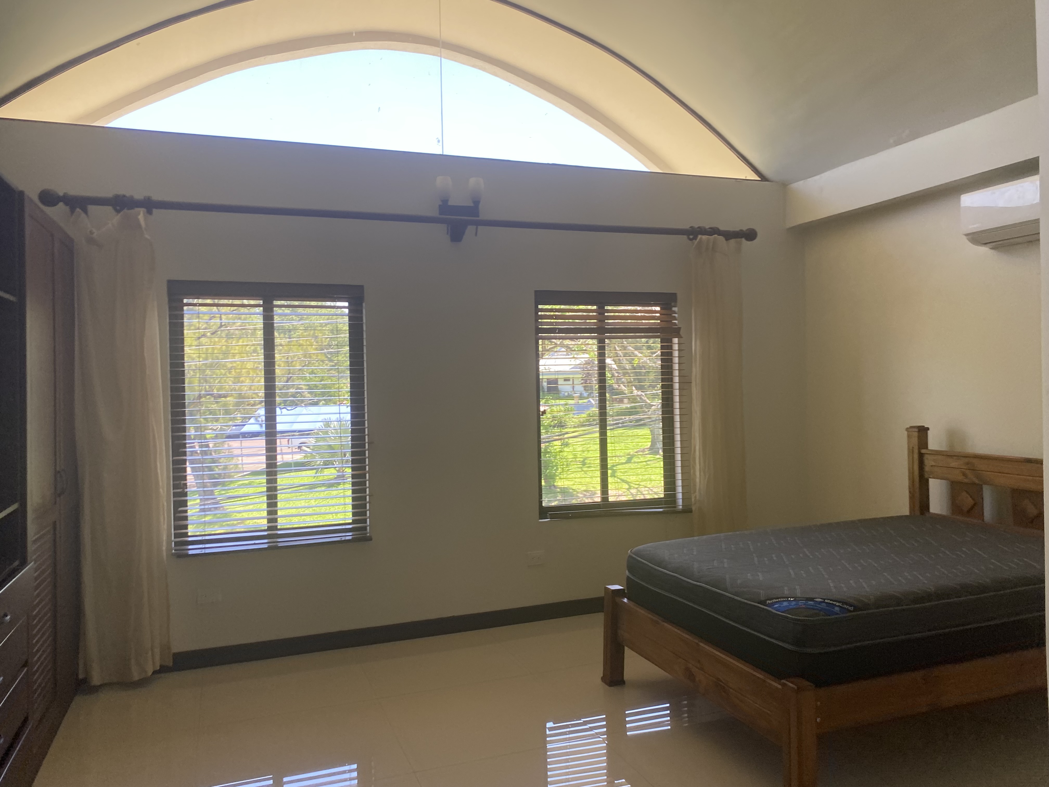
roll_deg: -0.3
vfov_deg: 53.1
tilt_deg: -0.2
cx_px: 524
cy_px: 394
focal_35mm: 26
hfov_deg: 67.3
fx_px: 788
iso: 64
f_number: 1.8
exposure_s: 1/121
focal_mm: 4.25
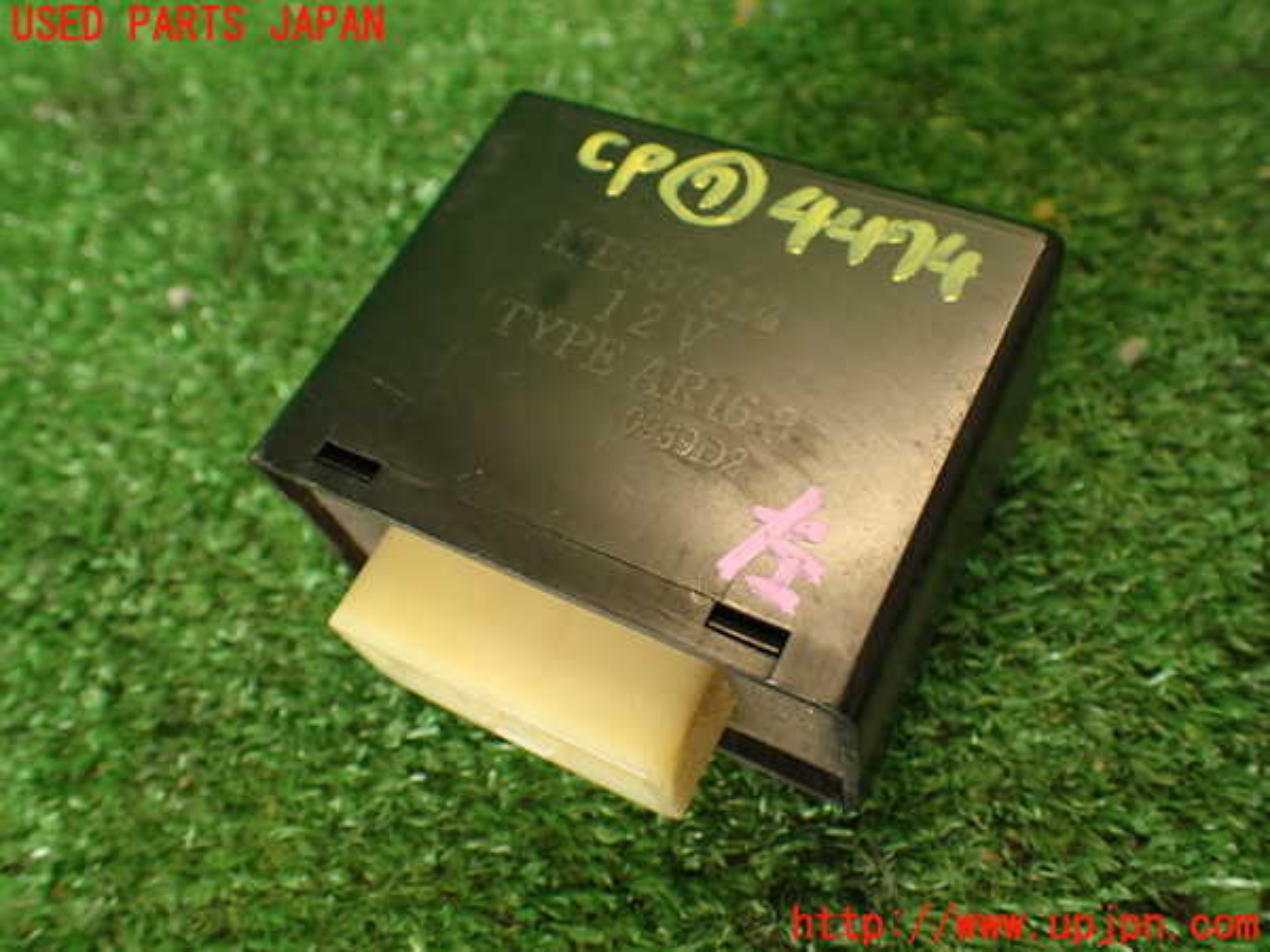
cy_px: 476
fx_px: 1174
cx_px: 635
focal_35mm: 32
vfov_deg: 44.2
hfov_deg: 56.8
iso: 200
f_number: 2.4
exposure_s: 1/40
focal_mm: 5.79
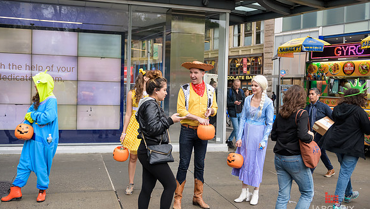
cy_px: 101
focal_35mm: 40
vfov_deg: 29.7
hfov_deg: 50.5
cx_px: 185
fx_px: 393
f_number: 3.2
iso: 800
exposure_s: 1/400
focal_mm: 38
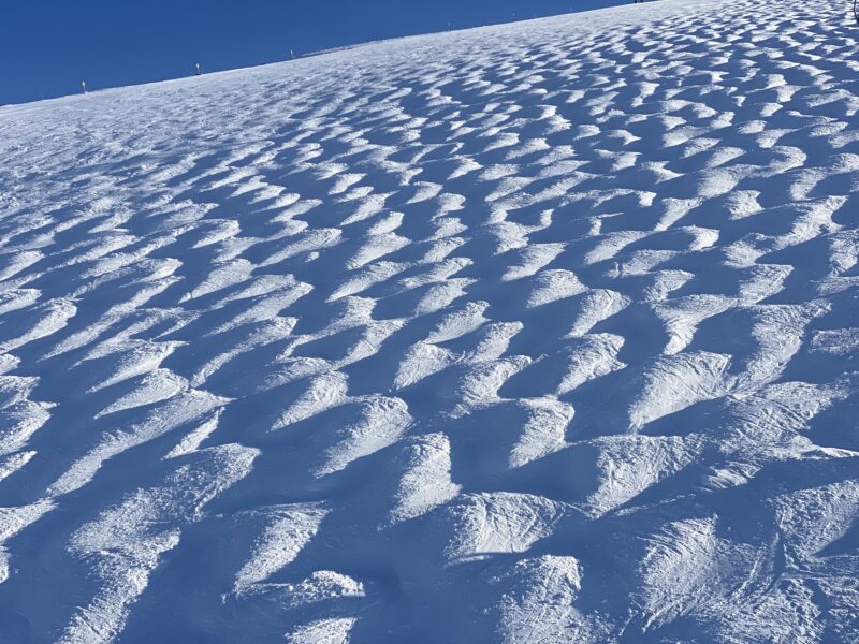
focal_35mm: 52
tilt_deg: +7.4
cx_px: 430
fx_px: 1290
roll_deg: +2.5
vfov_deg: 28.0
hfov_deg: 36.8
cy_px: 322
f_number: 2
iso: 20
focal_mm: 6
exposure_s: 1/2283
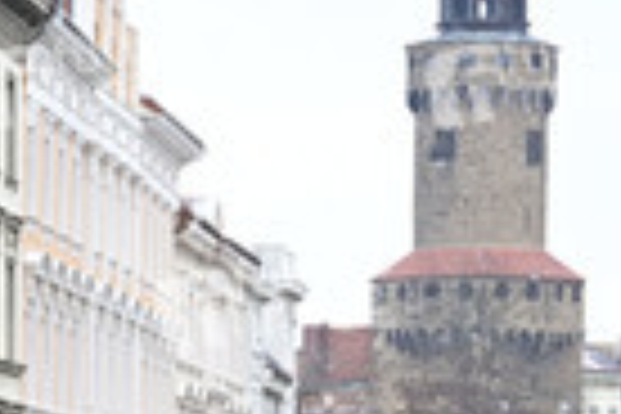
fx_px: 3933
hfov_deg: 8.8
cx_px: -299
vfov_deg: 6.0
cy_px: 639
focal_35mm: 228
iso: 1100
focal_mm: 70
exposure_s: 1/320
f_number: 2.8
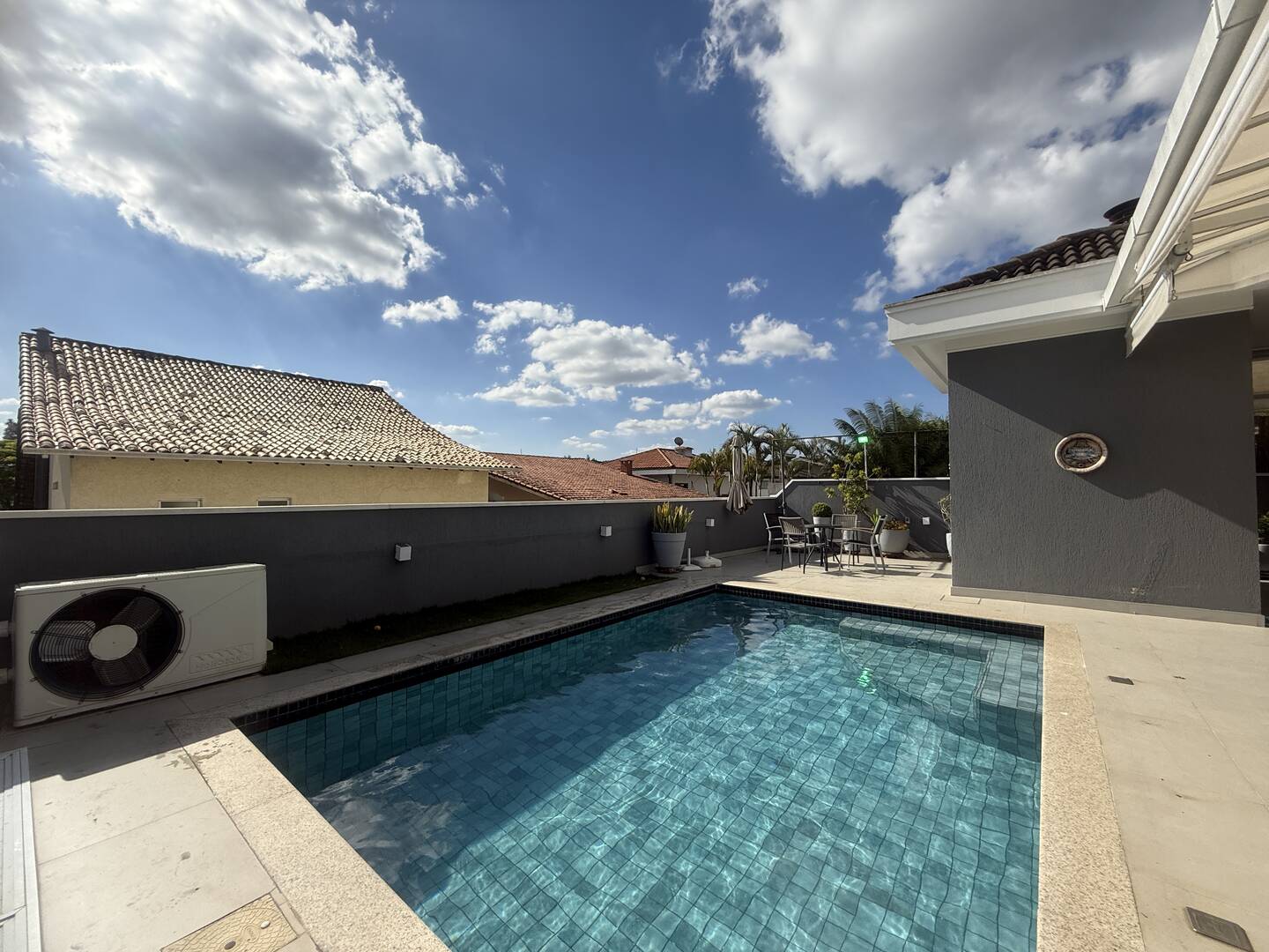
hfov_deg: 102.1
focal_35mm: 14
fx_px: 513
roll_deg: -1.0
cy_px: 476
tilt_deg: +2.3
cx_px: 634
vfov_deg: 85.7
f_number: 2.2
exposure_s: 1/2717
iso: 50
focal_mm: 2.22
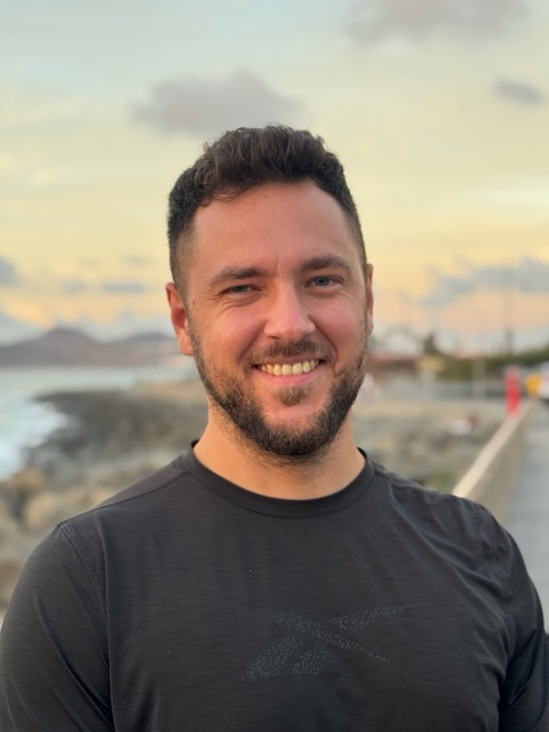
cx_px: 274
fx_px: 1015
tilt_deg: -0.7
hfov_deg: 30.3
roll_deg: -0.1
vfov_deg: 39.7
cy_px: 366
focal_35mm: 48
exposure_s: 1/121
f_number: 1.78
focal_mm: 6.76
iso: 80
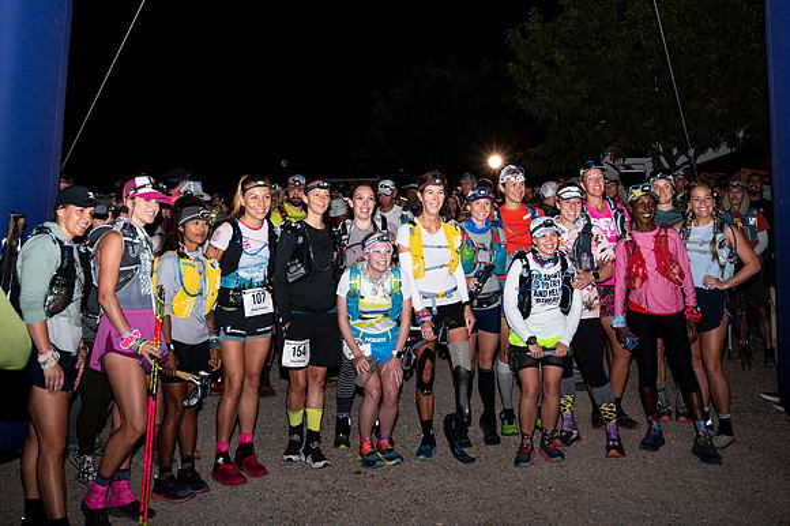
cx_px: 405
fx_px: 848
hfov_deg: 49.9
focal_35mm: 39
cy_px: 192
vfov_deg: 34.2
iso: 320
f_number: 4
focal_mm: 30.5
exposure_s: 1/200
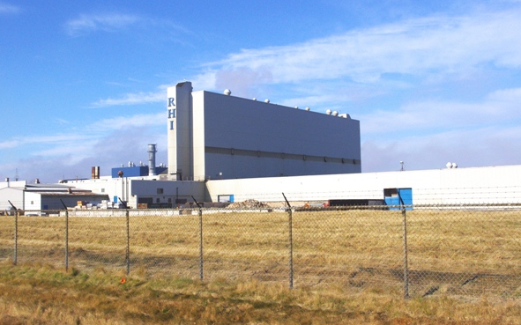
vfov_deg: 29.8
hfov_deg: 46.2
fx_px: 610
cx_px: 240
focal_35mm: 43
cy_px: 158
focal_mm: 26.25
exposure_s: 1/1000
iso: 800
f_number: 14
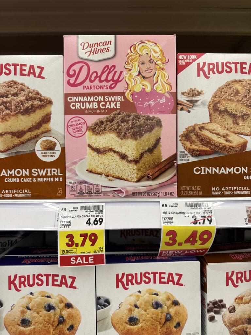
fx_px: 232
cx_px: 126
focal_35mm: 24
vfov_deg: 71.6
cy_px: 168
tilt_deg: -2.7
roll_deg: +0.7
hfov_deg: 56.8
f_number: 1.78
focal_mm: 6.86
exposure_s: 1/61
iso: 64
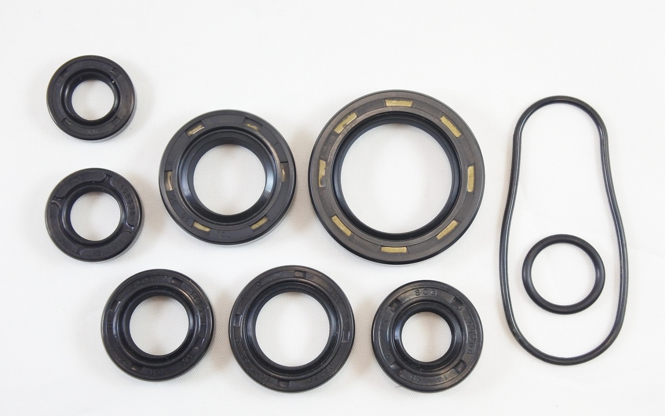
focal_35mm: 64
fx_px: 1160
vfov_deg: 20.3
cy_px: 216
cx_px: 336
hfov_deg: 32.0
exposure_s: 1/100
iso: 800
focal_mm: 23.1
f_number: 5
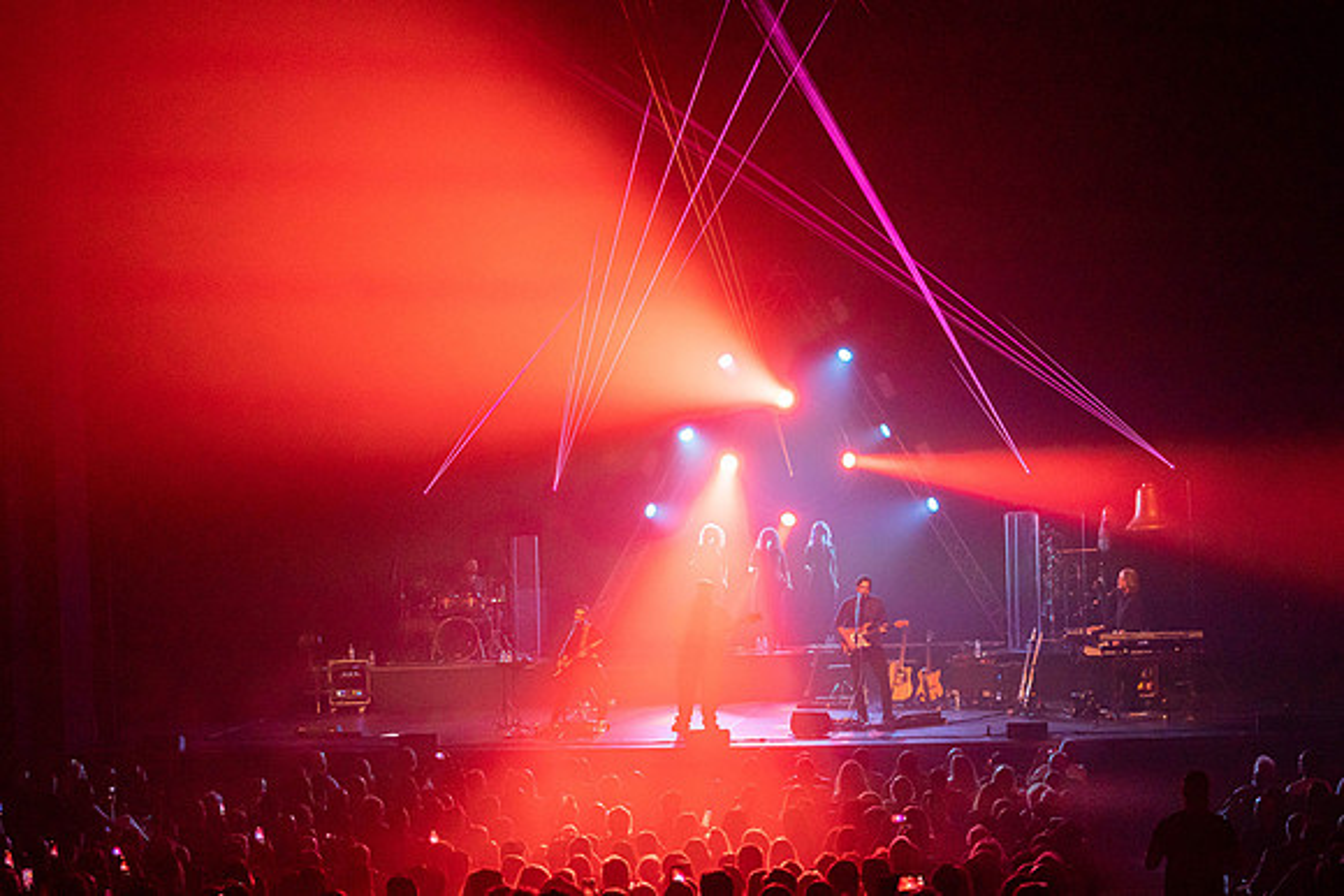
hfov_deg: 28.2
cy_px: 448
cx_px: 672
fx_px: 2671
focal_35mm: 72
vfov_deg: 19.1
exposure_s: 1/250
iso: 8000
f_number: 5.6
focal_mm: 70
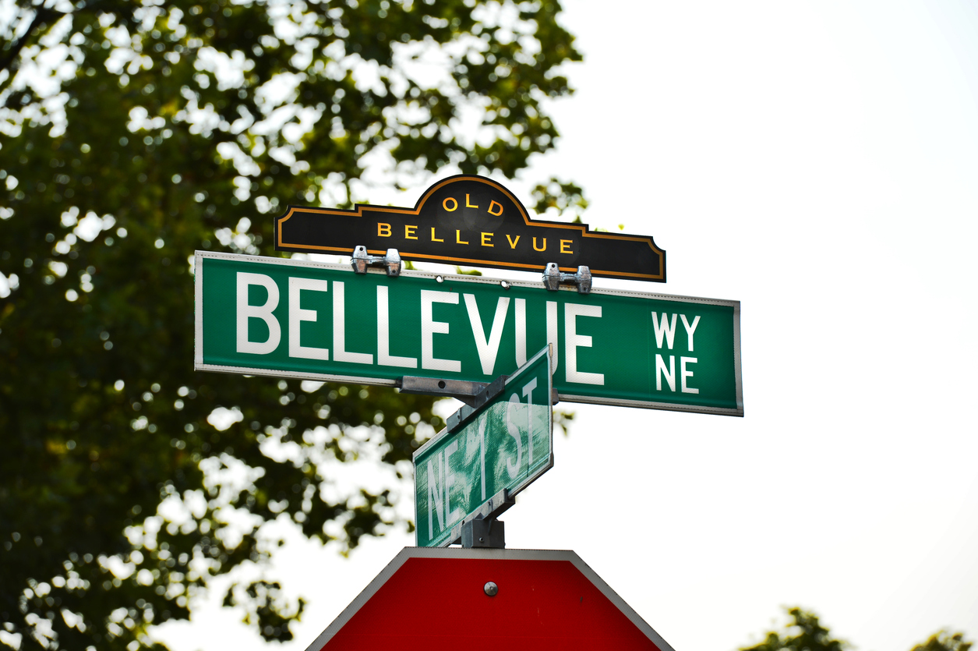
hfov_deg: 10.3
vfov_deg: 6.9
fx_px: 5430
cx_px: 489
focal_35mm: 200
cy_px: 326
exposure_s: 1/250
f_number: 8
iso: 100
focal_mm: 200
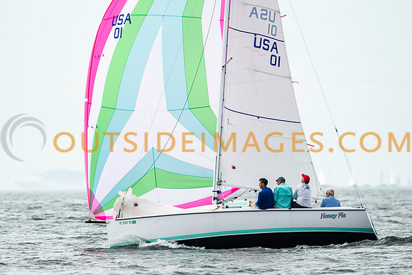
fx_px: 5866
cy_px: 151
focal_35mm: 512
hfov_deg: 4.0
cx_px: 183
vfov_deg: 2.7
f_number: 5
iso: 200
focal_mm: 300
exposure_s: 1/2500
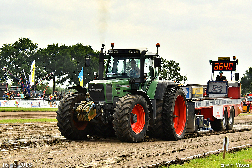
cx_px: 126
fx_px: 682
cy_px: 84
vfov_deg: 14.0
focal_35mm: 98
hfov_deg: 20.9
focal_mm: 65
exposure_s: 1/1000
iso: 500
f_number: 9
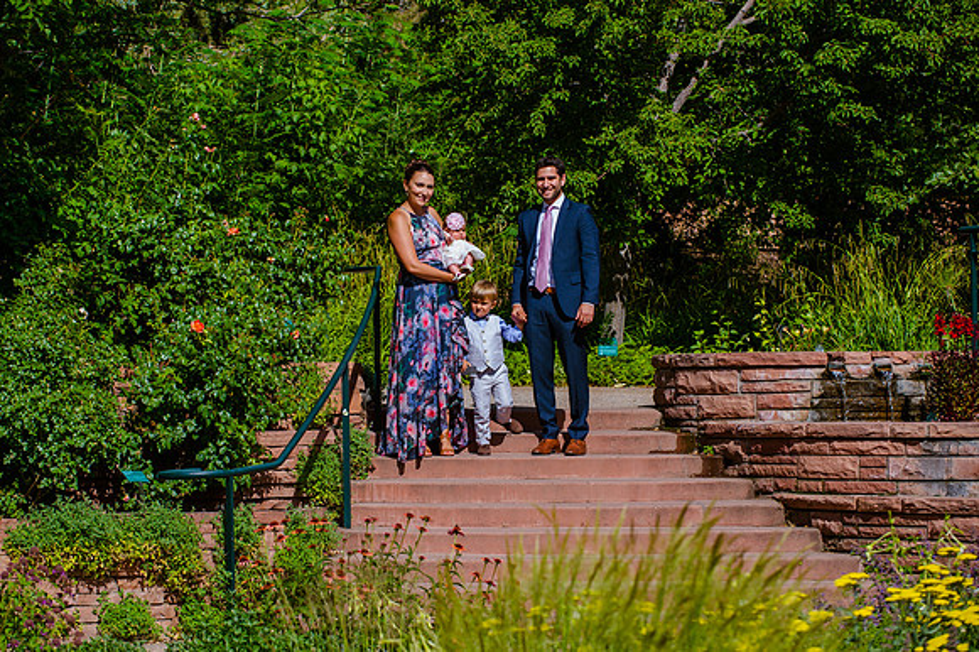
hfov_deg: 15.4
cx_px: 439
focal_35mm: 133
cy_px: 297
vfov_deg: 10.3
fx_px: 3628
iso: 200
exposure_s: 1/640
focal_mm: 120
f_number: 6.3
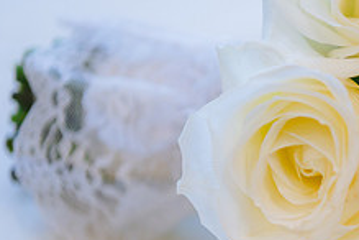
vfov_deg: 7.4
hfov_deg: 11.0
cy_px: 199
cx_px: 380
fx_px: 1845
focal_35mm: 185
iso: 1250
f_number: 2.8
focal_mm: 70
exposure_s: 1/320
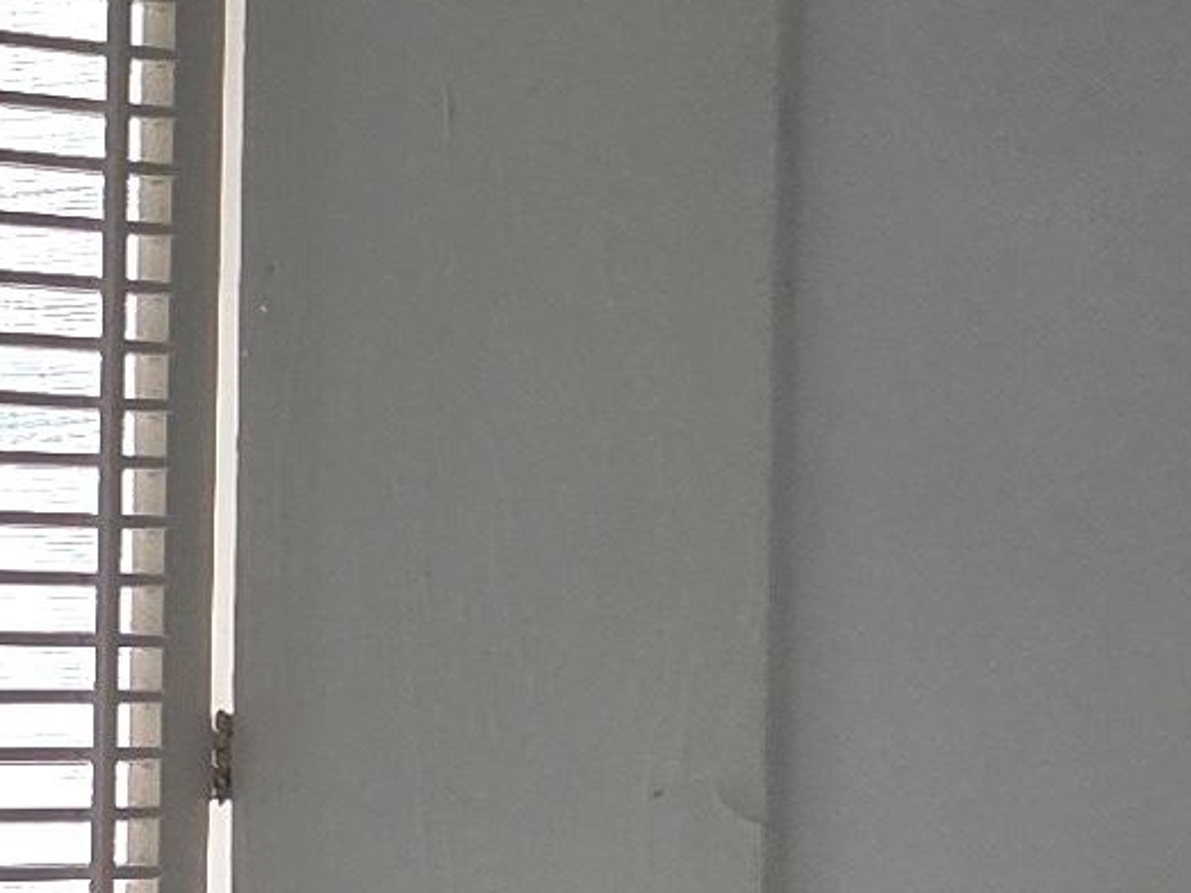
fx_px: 6054
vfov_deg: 8.4
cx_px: -1861
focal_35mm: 176
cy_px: 868
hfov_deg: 9.7
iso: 25
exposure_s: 1/145
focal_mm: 5.4
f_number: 1.8
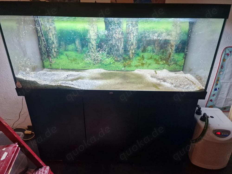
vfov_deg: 58.9
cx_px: 116
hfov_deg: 73.9
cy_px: 87
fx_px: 154
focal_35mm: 23
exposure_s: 1/120
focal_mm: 6.4
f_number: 1.8
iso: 200
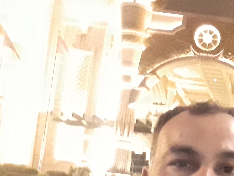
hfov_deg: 27.1
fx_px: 406
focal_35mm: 60
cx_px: 303
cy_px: 188
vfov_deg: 23.1
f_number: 2.2
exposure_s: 1/13
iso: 640
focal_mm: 1.95
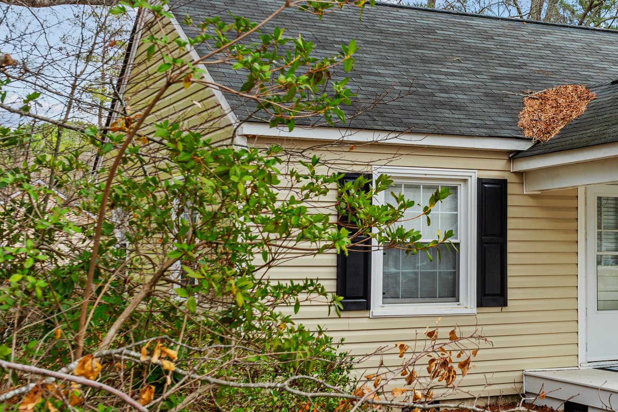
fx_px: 1030
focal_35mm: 60
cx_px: 500
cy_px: 209
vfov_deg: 22.6
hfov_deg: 32.4
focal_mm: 35
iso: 250
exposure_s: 1/200
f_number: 9
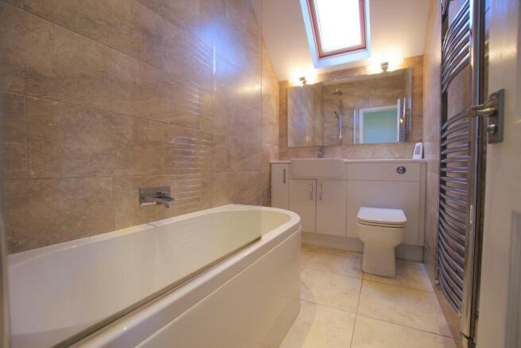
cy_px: 174
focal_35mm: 15
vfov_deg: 77.4
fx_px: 217
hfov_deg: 100.4
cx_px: 260
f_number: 4
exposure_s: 1/50
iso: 200
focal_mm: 10
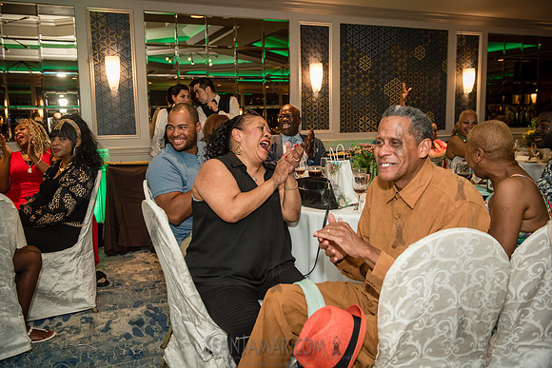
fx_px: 521
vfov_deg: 38.9
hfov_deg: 55.8
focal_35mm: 34
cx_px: 276
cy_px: 184
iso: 1600
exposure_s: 1/200
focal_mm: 34
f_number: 3.5
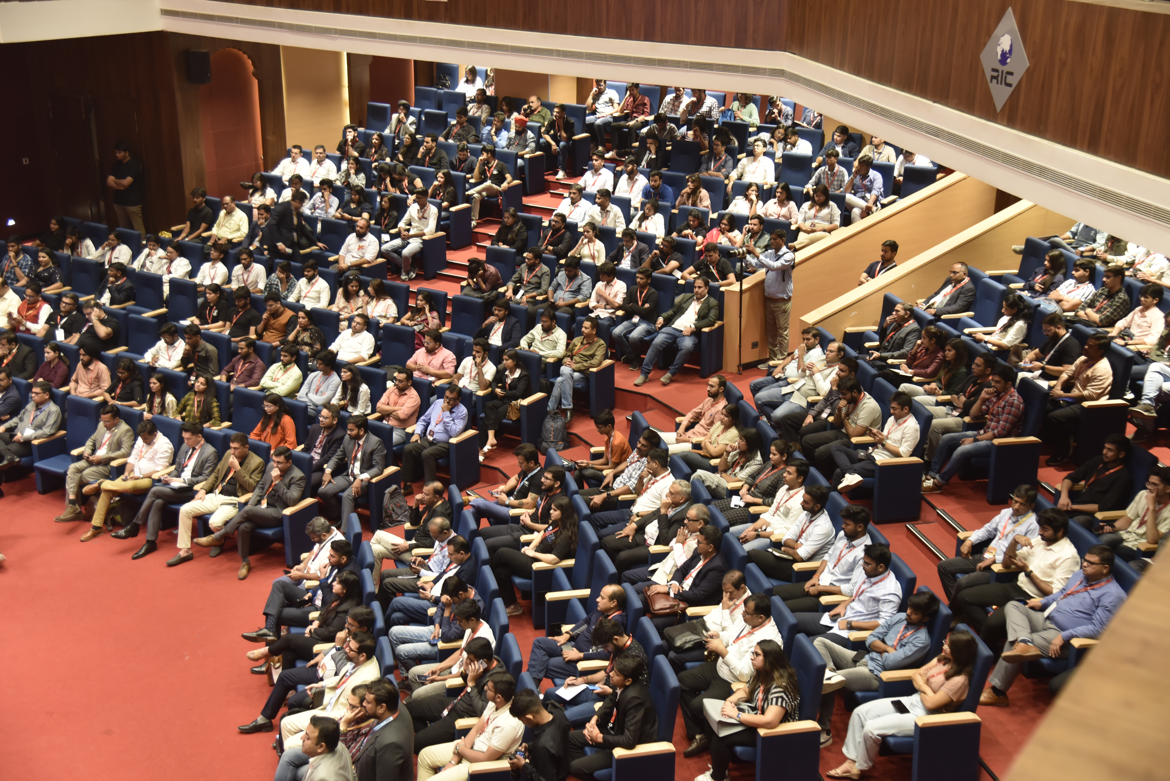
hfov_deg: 41.1
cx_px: 585
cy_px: 390
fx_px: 1561
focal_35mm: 48
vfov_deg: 28.1
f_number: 4
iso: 1250
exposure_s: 1/25
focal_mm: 48
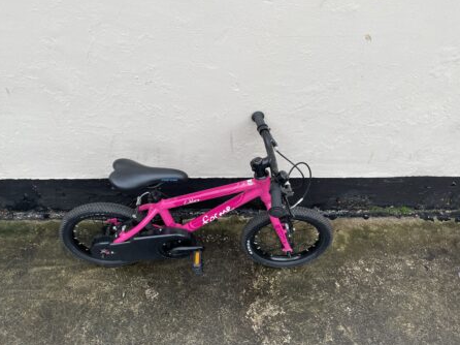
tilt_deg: -44.7
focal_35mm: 28
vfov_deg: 49.7
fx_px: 372
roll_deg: -3.9
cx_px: 221
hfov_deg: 63.4
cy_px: 164
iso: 64
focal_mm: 4.2
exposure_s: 1/121
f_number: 1.6
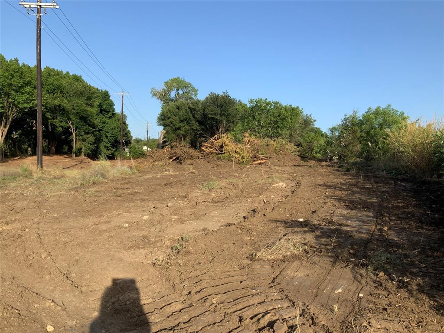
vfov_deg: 48.2
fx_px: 372
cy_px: 166
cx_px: 222
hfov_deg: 61.7
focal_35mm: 29
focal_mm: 3
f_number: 1.8
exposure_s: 1/1279
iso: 16
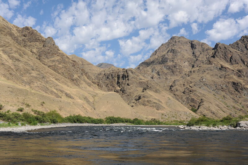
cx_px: 124
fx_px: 241
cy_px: 82
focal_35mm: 35
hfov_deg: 54.5
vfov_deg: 37.8
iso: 200
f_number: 9
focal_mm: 35
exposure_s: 1/500
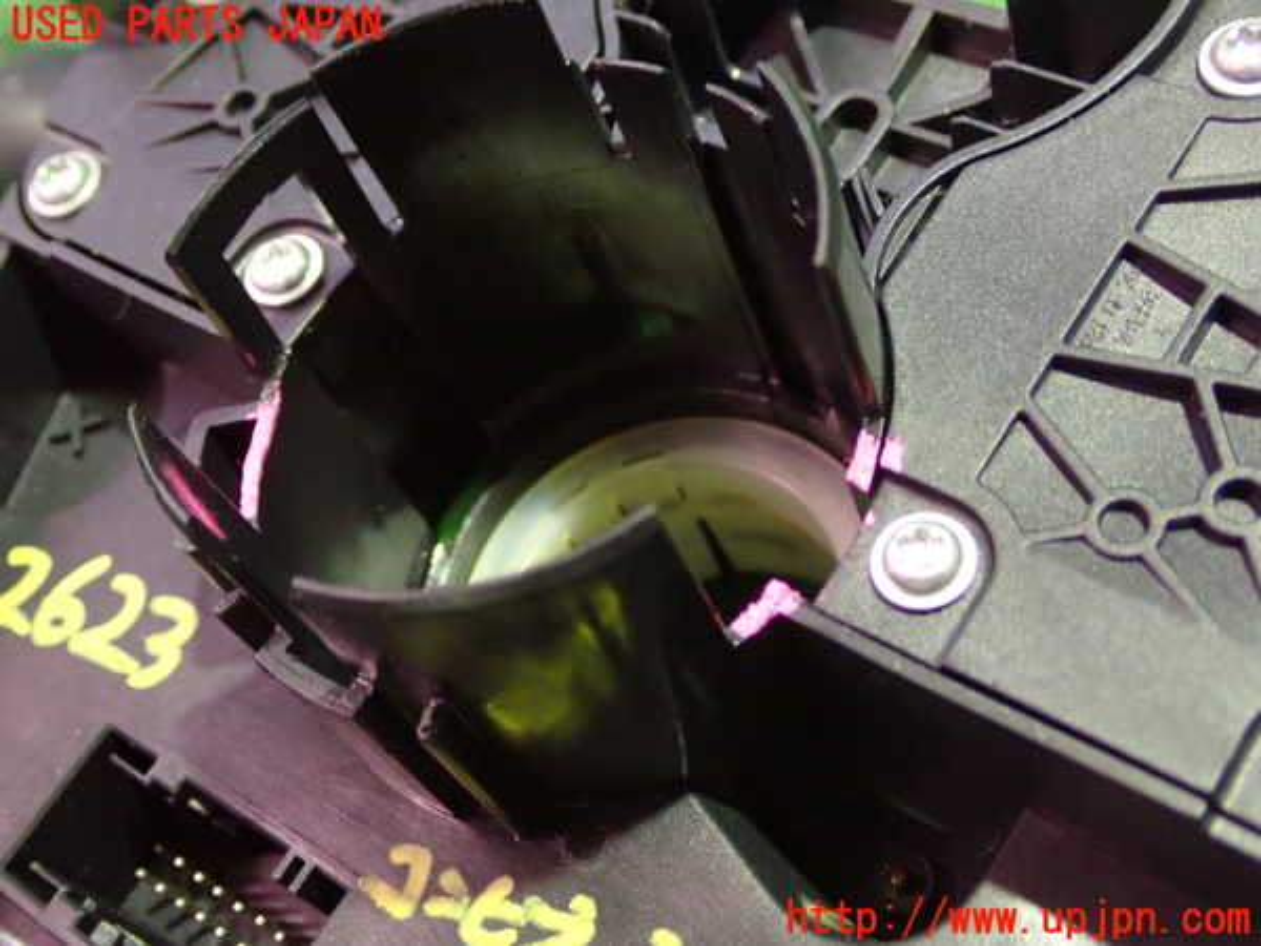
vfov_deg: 30.9
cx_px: 630
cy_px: 473
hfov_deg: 40.4
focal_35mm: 47
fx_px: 1712
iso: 1250
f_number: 3.1
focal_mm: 8.4
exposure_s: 1/13
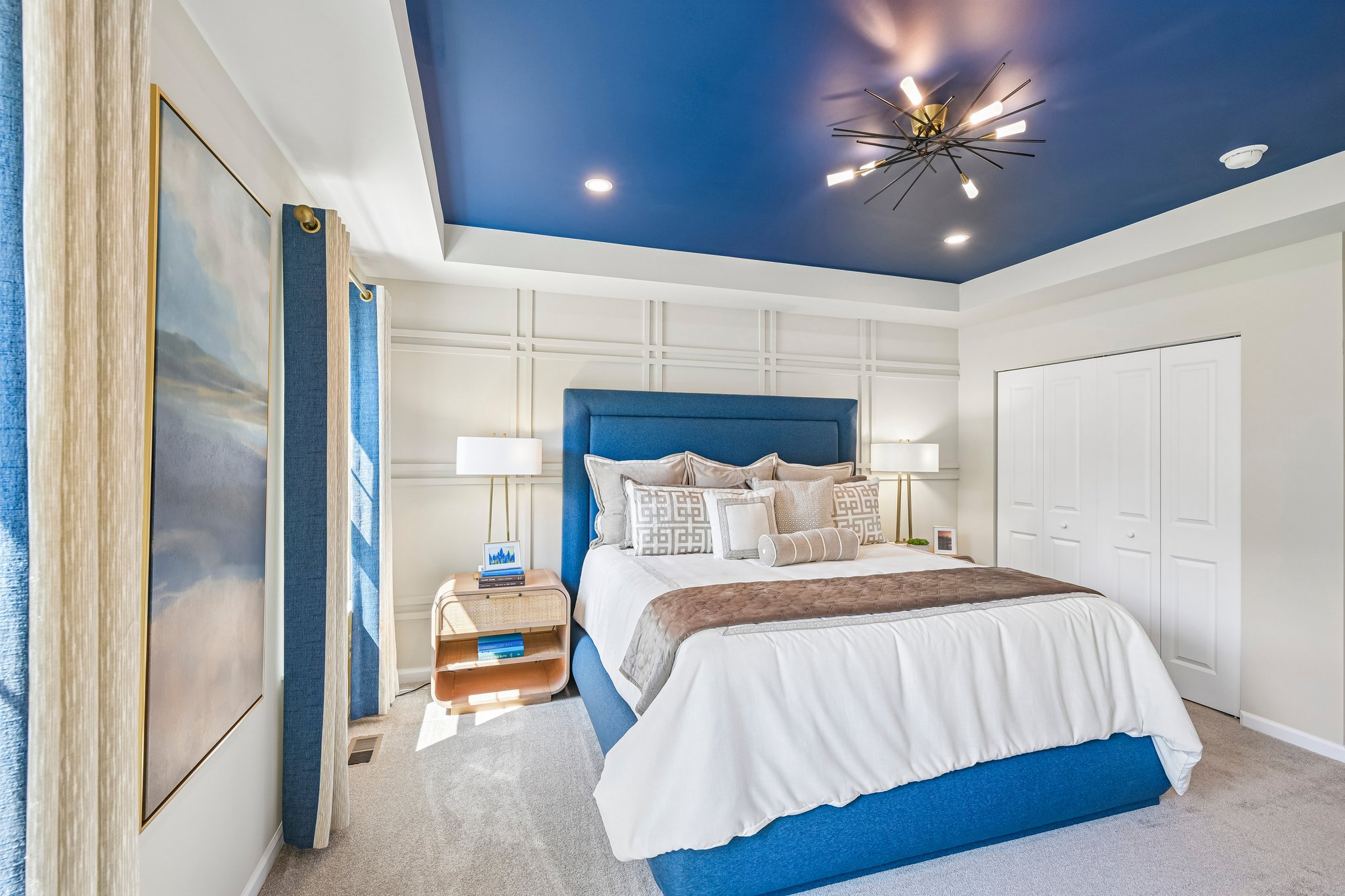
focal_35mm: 16
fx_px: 579
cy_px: 448
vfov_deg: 75.5
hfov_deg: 98.5
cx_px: 672
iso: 180
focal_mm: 15.5
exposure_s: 1/15
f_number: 8
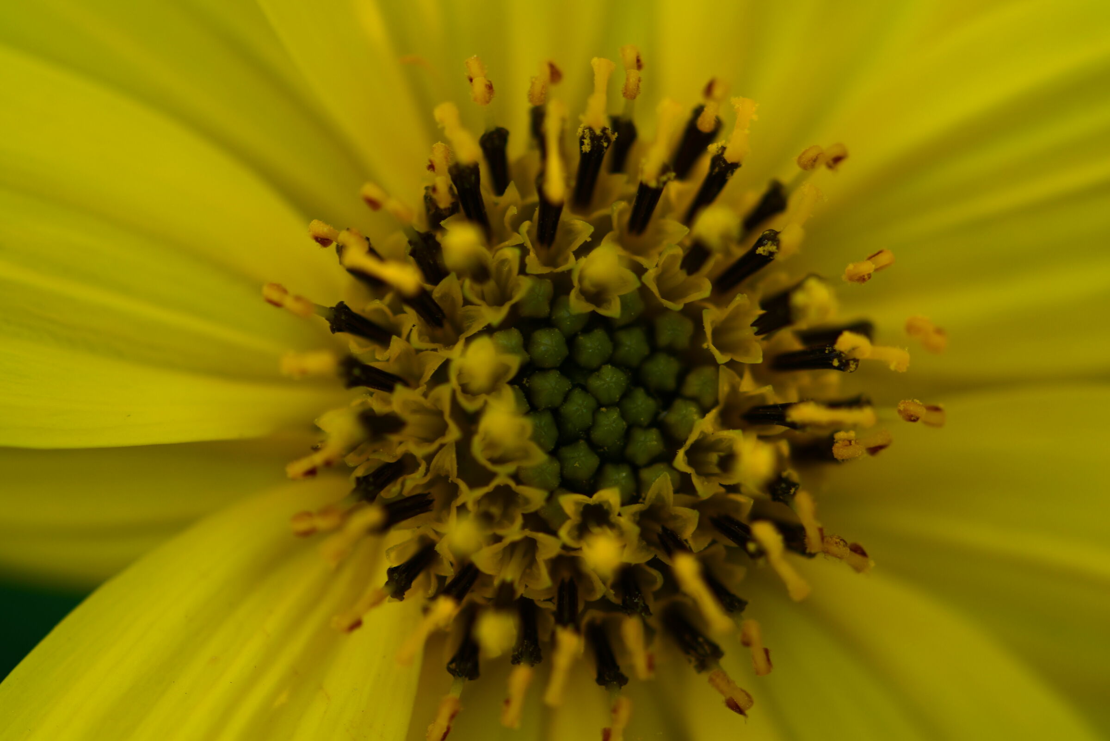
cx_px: 555
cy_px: 370
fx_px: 4857
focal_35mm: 158
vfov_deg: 8.7
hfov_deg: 13.0
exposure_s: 1/125
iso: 100
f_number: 5.6
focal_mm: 105
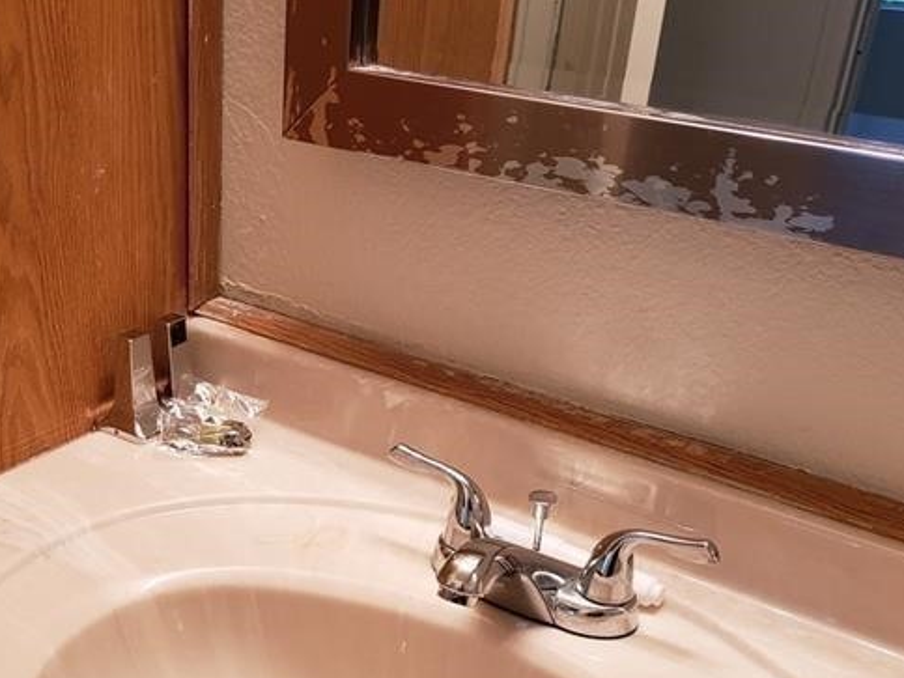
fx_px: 1123
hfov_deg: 43.1
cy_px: 482
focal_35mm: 43
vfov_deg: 33.1
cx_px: 290
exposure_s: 1/60
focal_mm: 4.3
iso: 125
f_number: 1.5
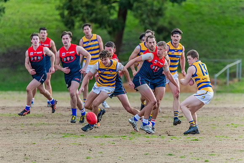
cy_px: 97
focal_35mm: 550
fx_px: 3730
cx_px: 110
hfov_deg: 3.7
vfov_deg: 2.5
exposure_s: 1/1600
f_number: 6.3
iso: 1800
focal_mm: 460
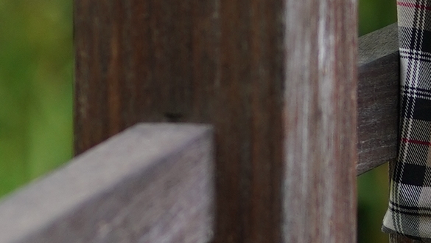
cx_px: 442
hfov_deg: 3.6
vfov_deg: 2.0
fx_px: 6925
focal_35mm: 606
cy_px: -233
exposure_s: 1/800
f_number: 2
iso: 320
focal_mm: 85
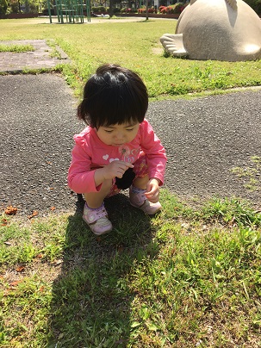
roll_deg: +1.5
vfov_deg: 61.7
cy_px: 174
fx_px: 292
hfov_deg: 48.2
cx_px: 130
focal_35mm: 29
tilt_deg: -27.7
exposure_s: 1/625
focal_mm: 4.15
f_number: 2.2
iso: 25
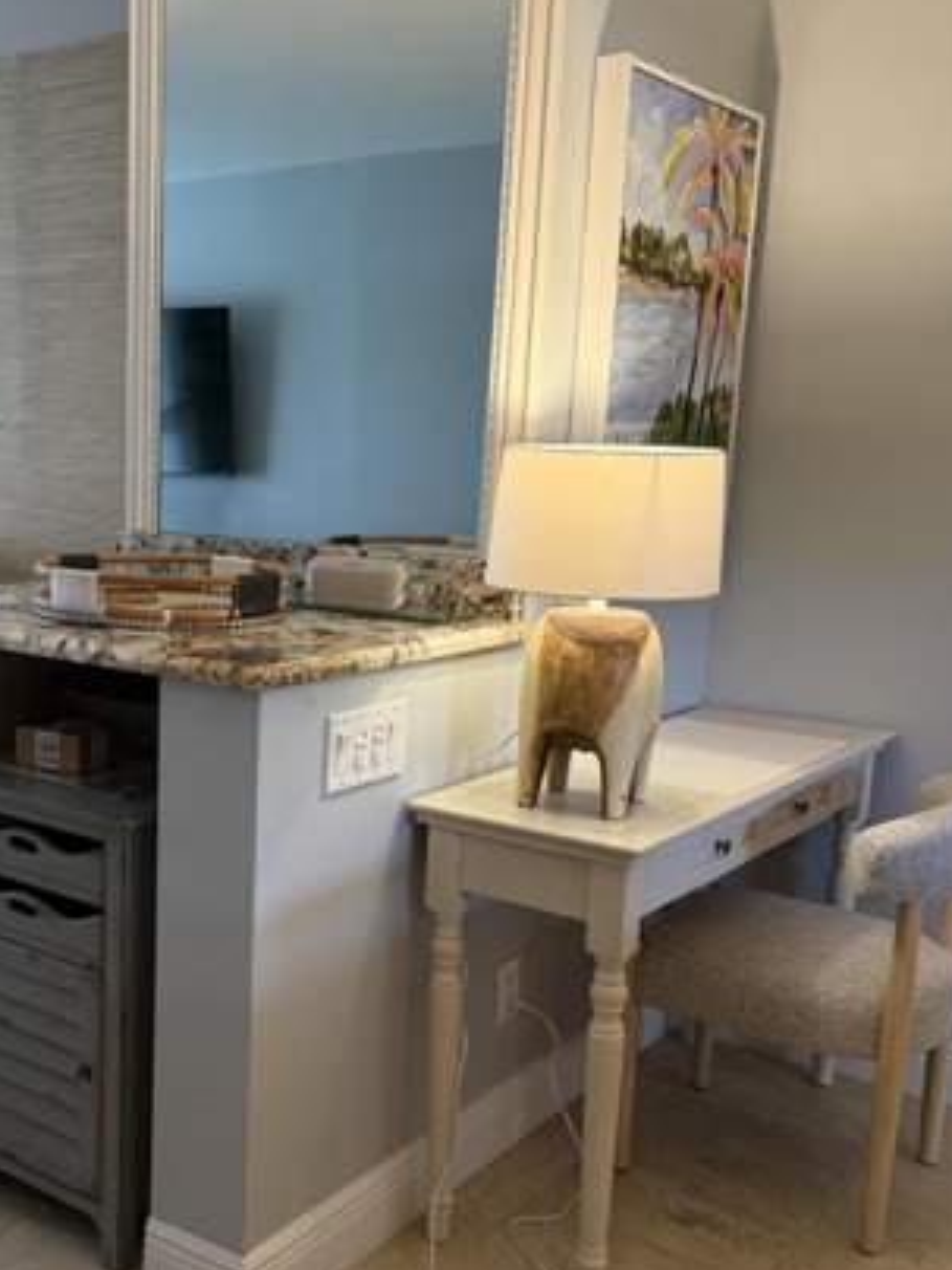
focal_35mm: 38
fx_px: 1393
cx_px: 242
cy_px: 736
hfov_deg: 36.9
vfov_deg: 48.8
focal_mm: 6.76
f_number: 1.78
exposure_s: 1/60
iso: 200
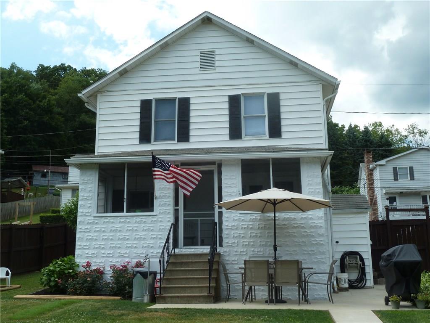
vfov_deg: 36.0
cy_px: 162
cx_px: 215
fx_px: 497
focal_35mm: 40
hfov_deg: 46.8
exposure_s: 1/500
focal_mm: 6.5
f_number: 4.5
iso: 100
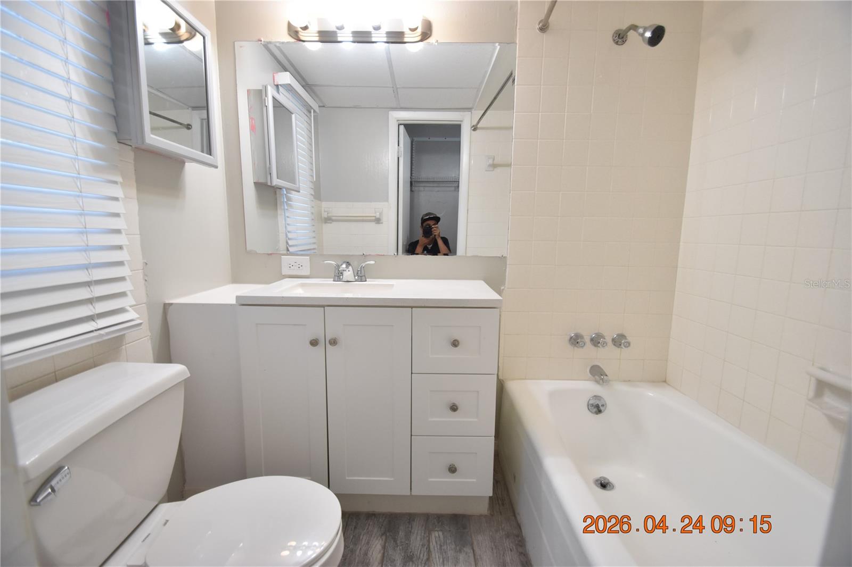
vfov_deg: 77.3
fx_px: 355
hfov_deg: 100.4
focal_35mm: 15
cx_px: 426
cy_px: 284
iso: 800
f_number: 3.5
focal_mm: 10
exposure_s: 1/125
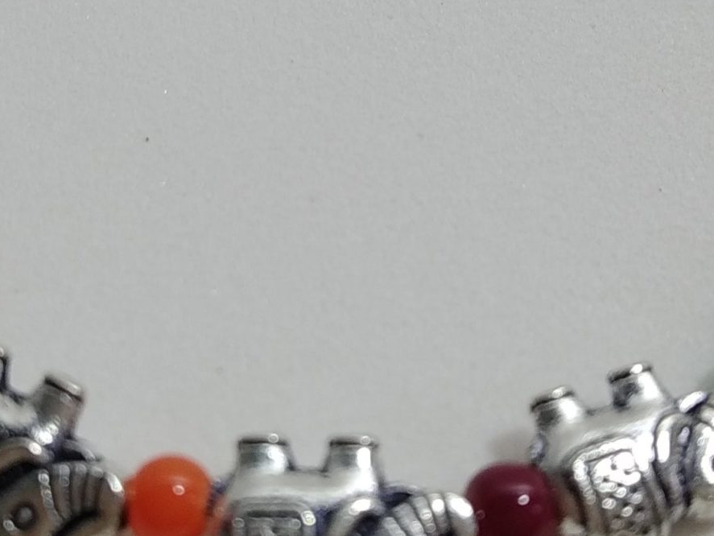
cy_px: 134
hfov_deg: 32.2
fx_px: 1238
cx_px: 355
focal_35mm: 60
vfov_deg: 24.2
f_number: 2.2
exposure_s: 1/33
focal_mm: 3.82
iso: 100
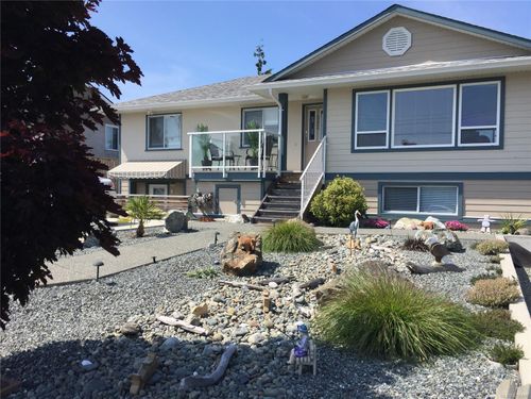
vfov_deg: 48.2
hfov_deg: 61.7
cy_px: 200
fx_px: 445
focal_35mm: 29
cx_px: 266
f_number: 2.2
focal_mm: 4.15
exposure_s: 1/1647
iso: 32
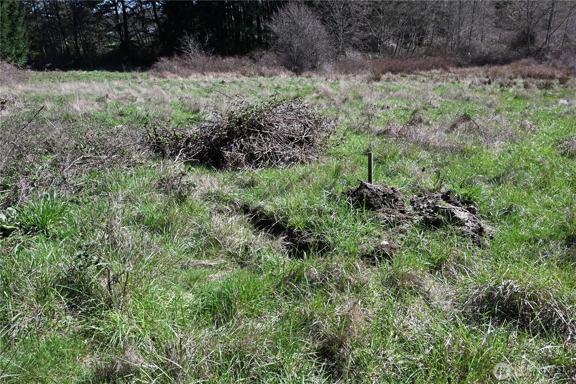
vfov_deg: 40.5
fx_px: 520
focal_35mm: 32
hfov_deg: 58.0
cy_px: 192
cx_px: 288
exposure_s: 1/200
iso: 1600
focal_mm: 32.5
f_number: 29
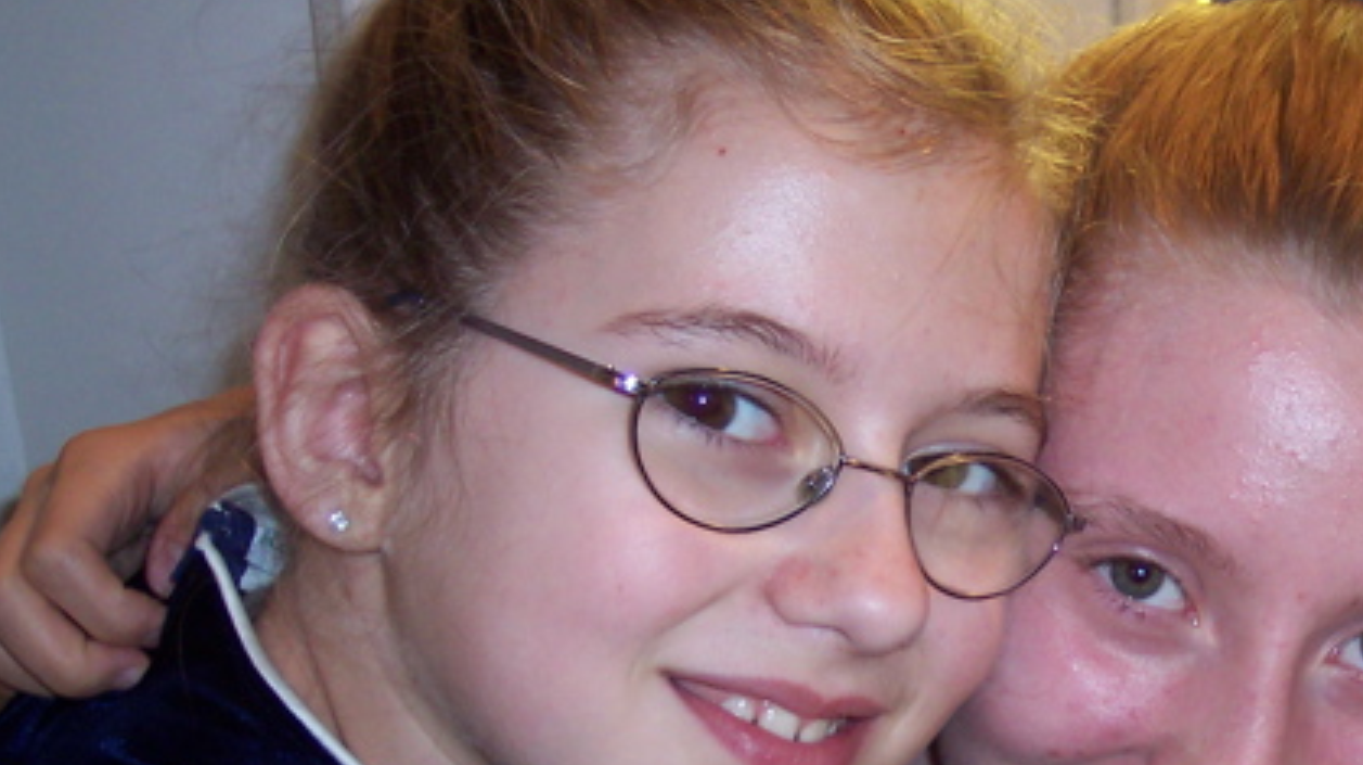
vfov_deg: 15.1
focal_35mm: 79
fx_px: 2853
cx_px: 1228
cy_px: 718
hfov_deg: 26.0
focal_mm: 8
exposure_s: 1/30
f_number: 2.8
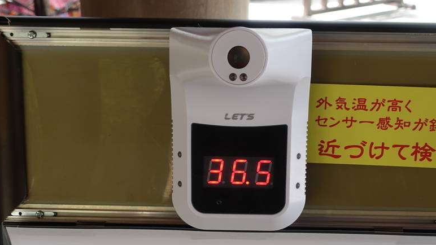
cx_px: 233
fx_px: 659
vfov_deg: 20.8
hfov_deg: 36.6
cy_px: 196
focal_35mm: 57
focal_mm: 12.99
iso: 125
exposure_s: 1/100
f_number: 4
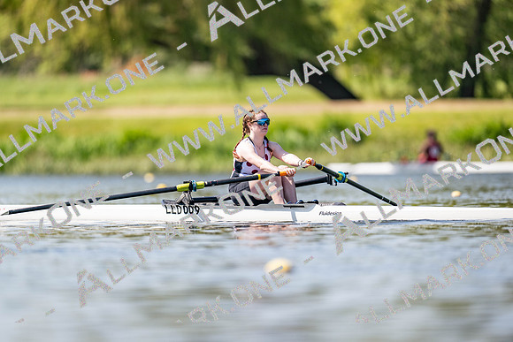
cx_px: 256
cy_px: 171
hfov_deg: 3.4
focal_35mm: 600
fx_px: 8552
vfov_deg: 2.3
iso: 320
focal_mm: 600
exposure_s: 1/2500
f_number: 4
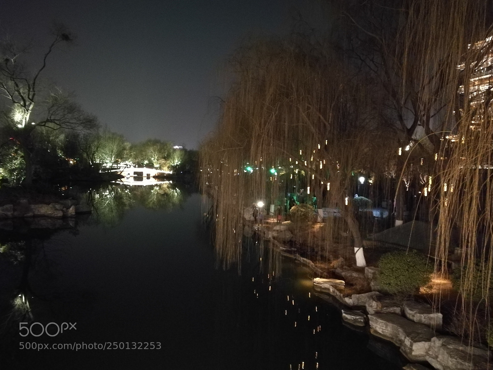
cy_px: 185
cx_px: 246
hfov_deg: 65.3
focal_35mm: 27
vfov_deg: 51.4
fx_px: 385
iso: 4000
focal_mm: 4.5
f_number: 2.2
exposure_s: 1/16.7
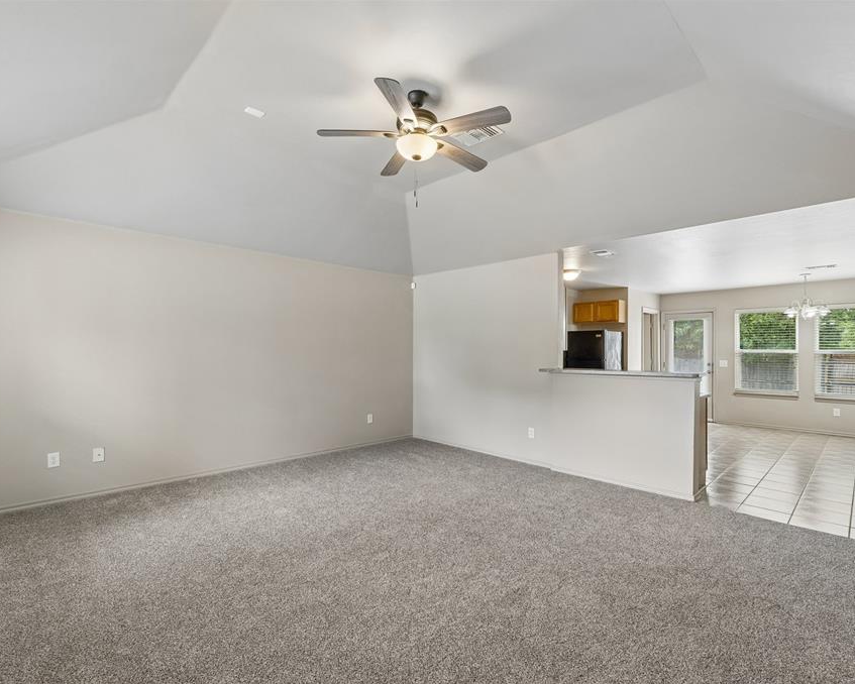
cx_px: 437
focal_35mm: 17
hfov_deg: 89.6
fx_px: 430
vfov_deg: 77.0
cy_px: 343
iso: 200
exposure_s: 1/15
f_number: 7.1
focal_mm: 10
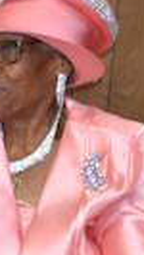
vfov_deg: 12.4
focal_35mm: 170
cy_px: 296
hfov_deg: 6.7
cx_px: -215
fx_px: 1152
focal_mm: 18
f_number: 3.5
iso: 1250
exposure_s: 1/60
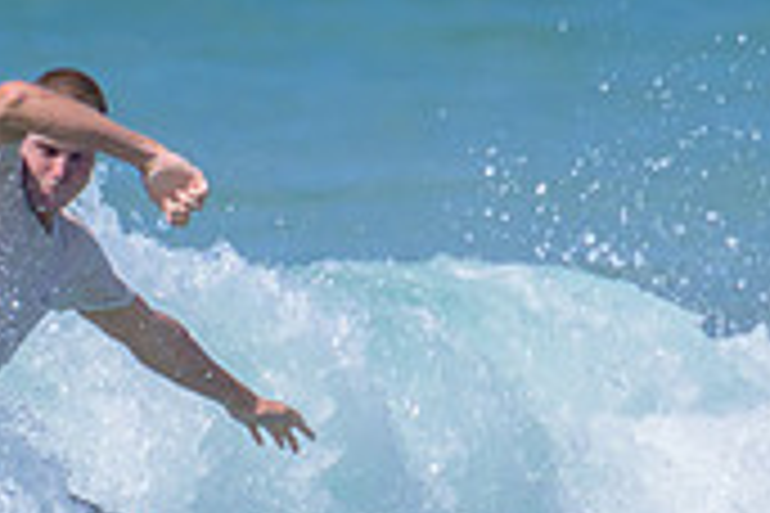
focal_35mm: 3677
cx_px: 74
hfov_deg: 0.6
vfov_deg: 0.4
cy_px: 414
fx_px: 78641
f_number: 11
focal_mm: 800
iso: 640
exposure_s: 1/2000
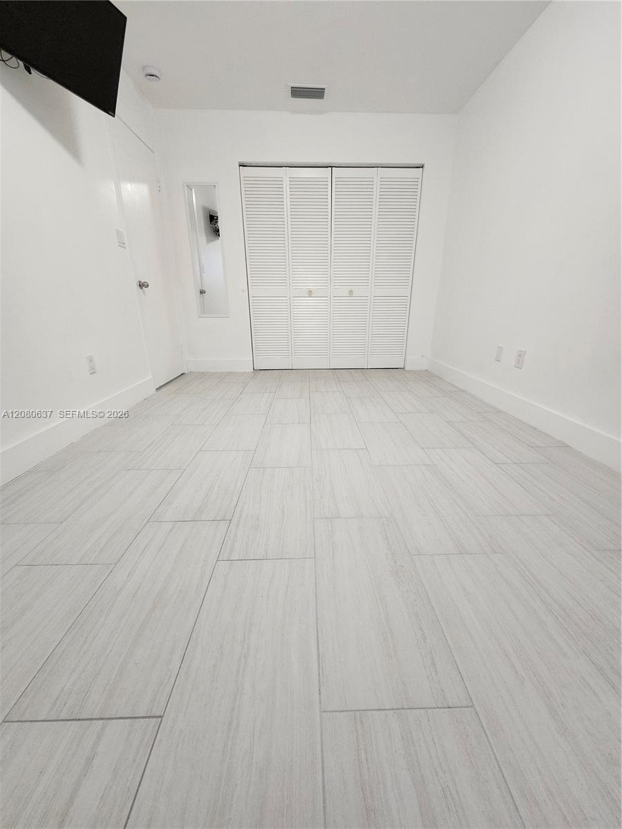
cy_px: 414
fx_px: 311
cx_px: 311
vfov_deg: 106.2
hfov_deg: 89.9
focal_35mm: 13
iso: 400
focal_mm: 1.74
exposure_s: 1/60
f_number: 2.2
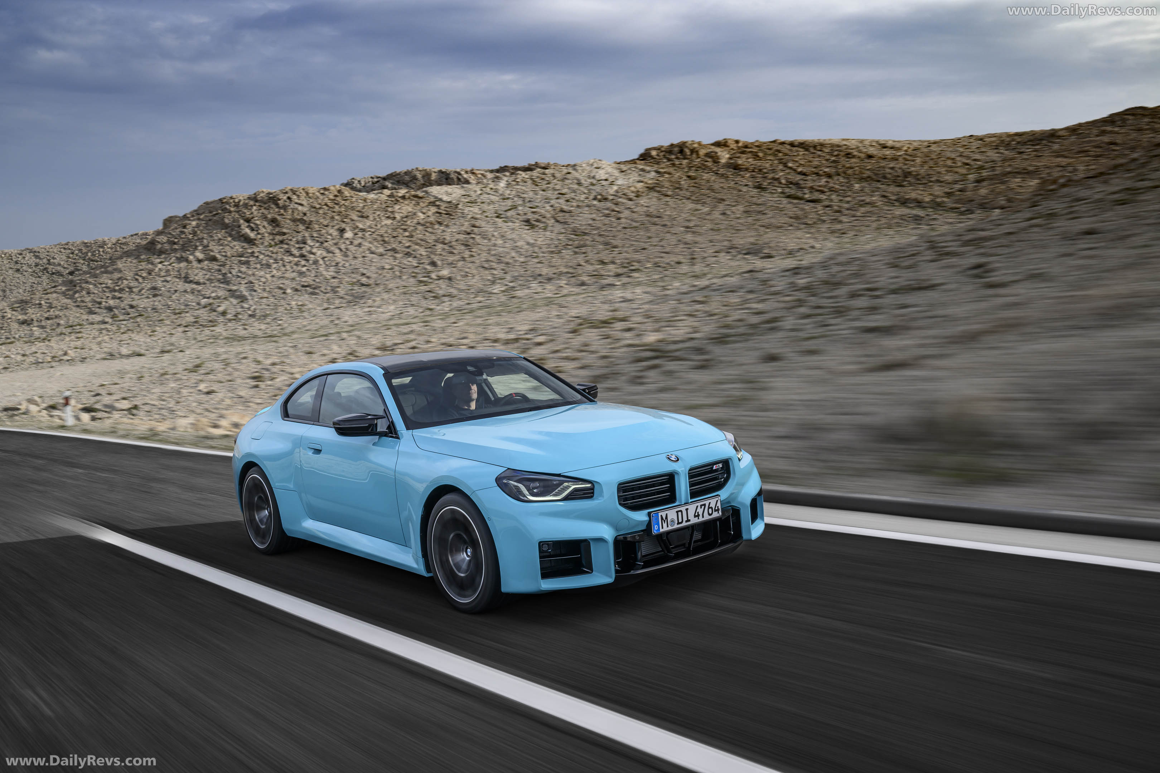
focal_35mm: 32
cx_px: 580
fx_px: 1031
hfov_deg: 58.7
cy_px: 386
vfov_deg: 41.1
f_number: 11
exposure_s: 1/20
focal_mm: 32
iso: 80
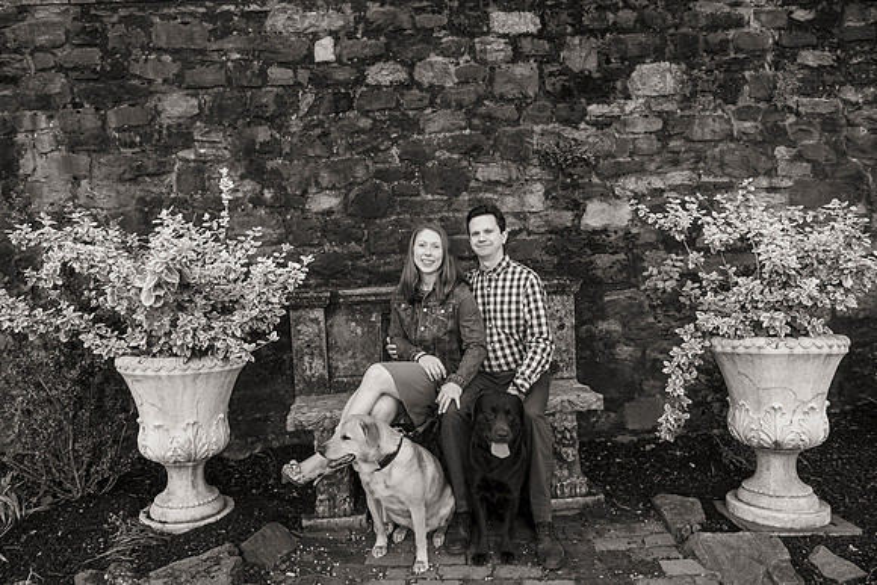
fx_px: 603
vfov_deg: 51.8
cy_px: 290
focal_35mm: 25
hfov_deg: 72.0
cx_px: 429
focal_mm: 24
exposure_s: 1/100
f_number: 4
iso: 640
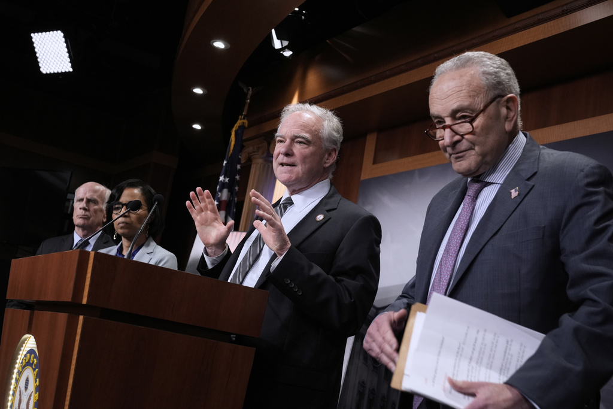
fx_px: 749
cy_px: 204
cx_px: 306
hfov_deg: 44.5
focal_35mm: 44
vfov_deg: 30.5
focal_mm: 44
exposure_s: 1/200
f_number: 5
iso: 2500
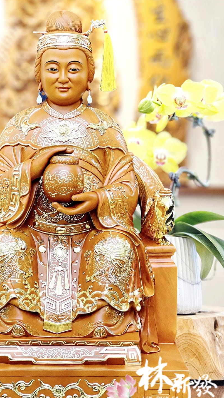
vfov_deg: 67.9
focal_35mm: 28
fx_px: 296
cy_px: 188
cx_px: 66
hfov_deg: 40.7
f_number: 1.7
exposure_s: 1/120
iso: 500
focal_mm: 6.3
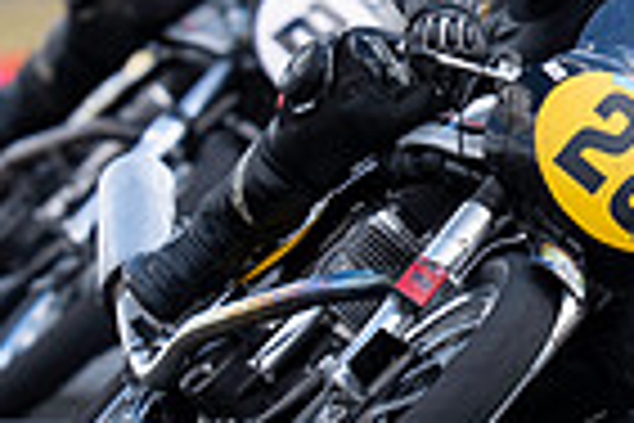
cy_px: 38
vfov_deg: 0.8
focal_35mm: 1645
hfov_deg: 1.3
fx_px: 28968
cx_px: 616
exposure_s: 1/400
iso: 100
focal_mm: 400
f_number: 3.5
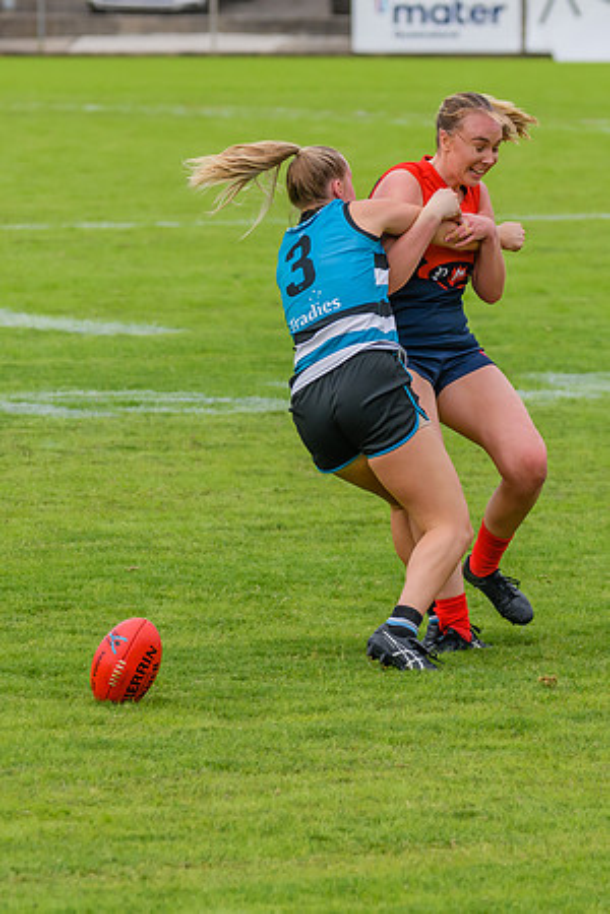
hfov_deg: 3.4
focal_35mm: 399
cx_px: 292
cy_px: 487
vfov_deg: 5.2
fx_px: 10133
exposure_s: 1/2000
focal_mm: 210
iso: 800
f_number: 6.3
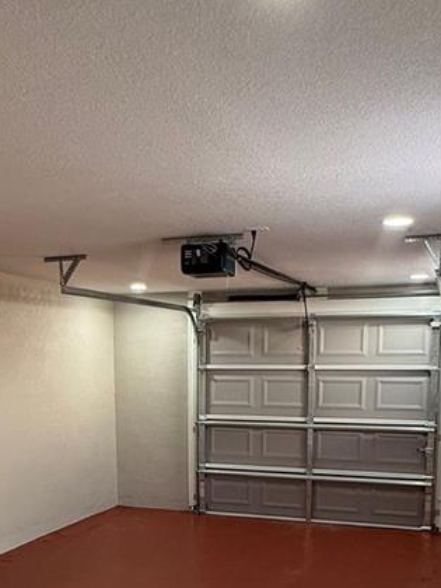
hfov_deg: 36.0
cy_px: 470
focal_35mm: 40
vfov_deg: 44.5
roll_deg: -0.4
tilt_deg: -9.3
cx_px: 217
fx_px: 679
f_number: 2.2
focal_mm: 2.22
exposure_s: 1/99
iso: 250
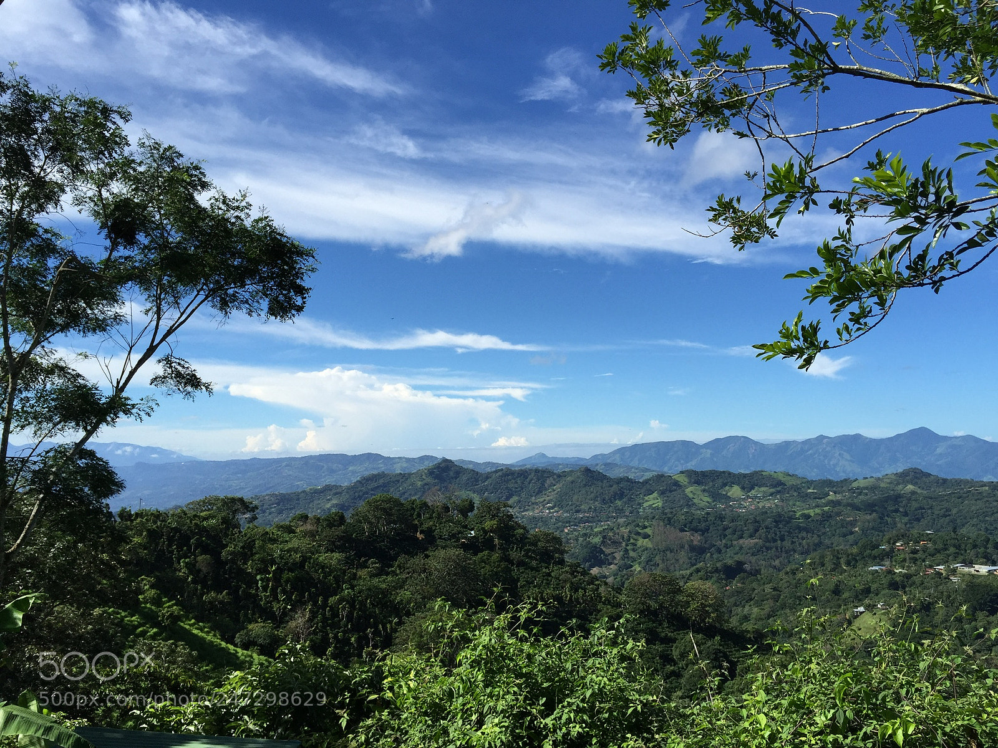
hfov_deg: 61.7
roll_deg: -0.4
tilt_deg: +5.1
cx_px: 499
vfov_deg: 48.2
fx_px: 836
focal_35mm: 29
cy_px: 374
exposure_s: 1/2326
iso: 32
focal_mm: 4.15
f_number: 2.2
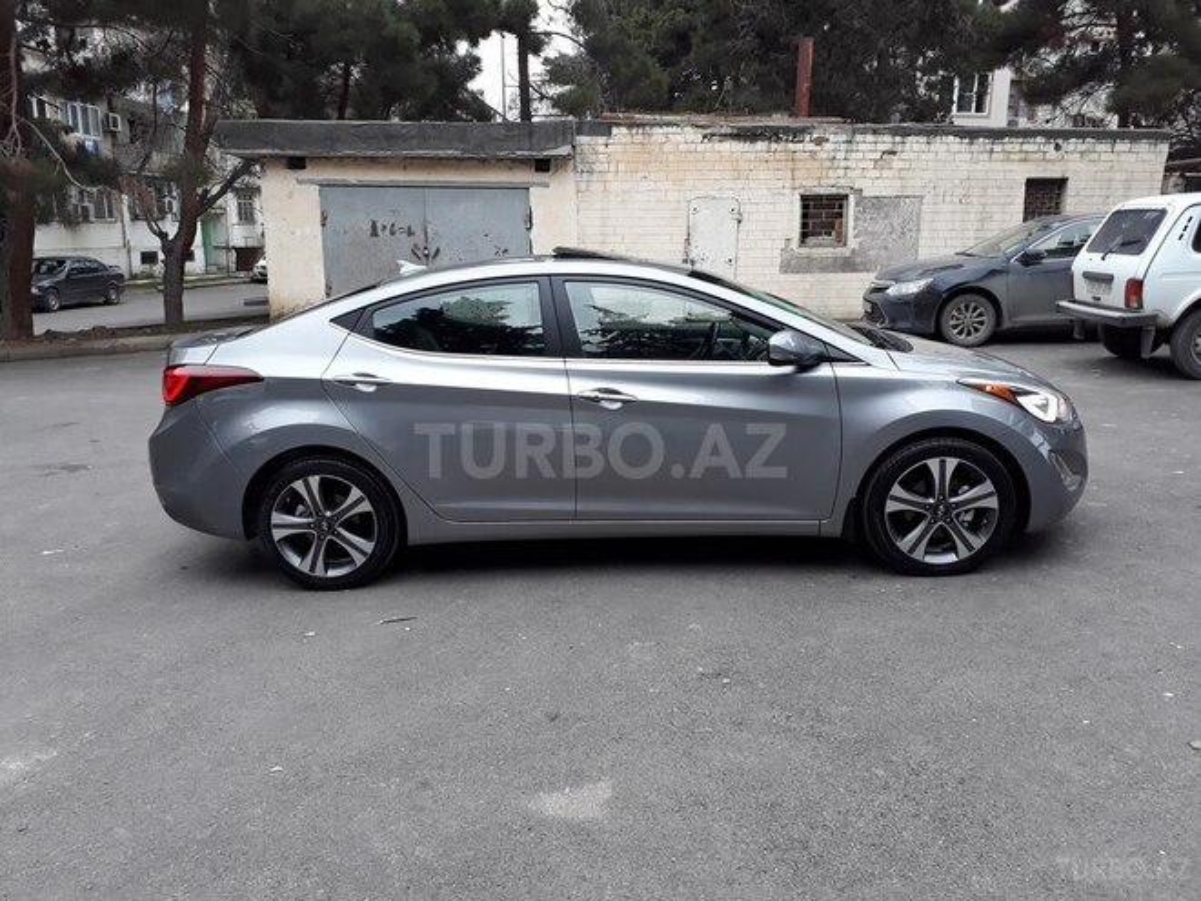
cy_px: 450
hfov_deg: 65.3
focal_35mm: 27
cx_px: 600
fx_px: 937
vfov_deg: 51.4
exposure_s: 1/100
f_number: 1.9
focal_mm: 3.6
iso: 50
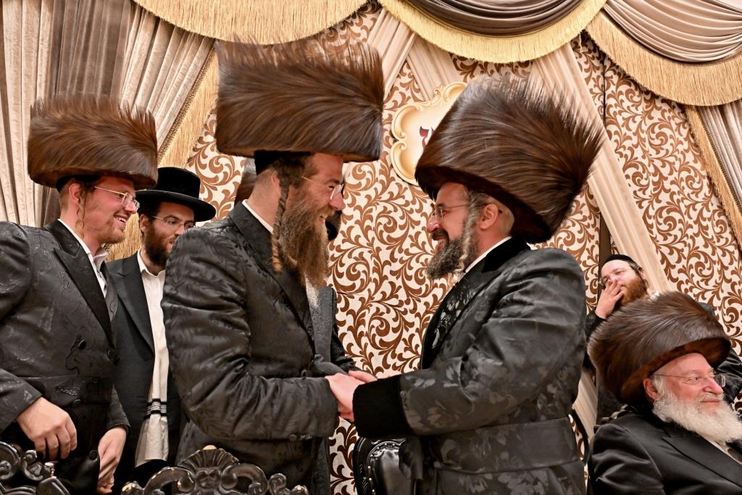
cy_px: 248
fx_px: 495
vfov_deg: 53.1
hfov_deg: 73.7
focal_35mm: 24
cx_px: 371
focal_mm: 24
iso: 1600
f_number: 4
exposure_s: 1/200
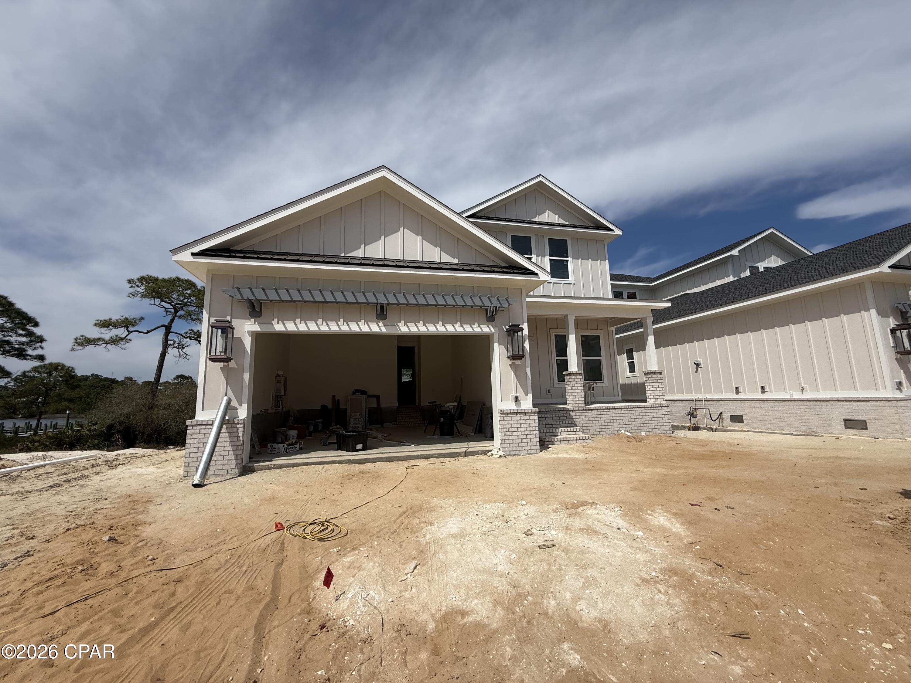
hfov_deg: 102.1
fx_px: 368
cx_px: 456
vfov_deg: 85.7
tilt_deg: +10.2
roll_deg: +1.2
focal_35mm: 14
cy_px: 342
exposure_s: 1/3891
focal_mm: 2.22
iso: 50
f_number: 2.2
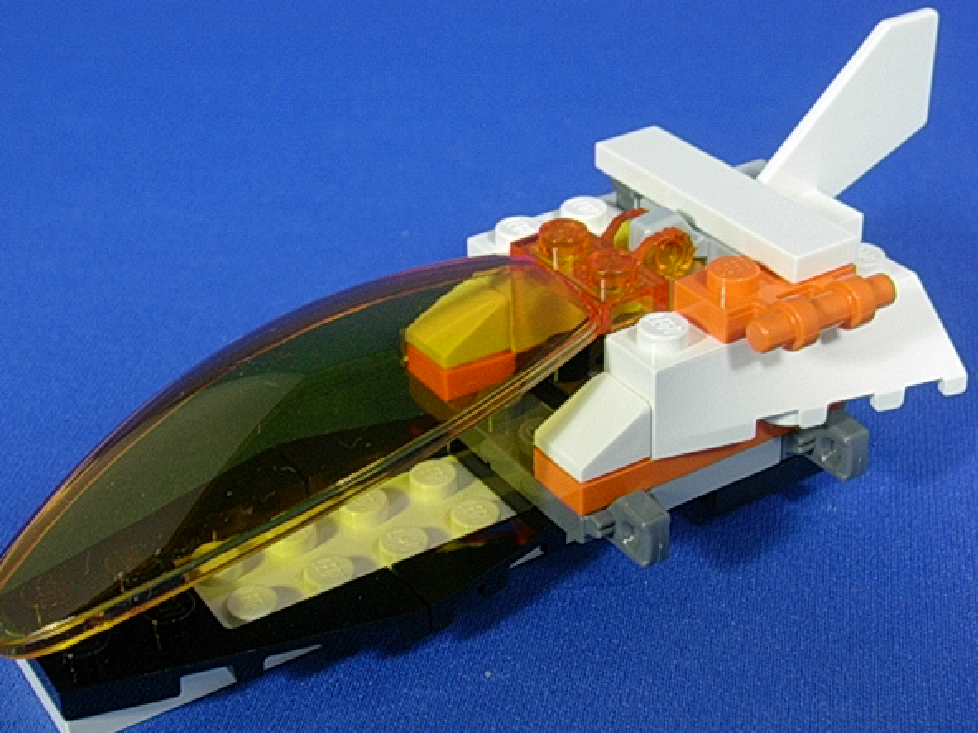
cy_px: 389
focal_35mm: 65
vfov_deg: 22.6
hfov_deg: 29.8
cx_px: 453
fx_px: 1836
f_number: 3.4
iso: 70
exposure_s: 1/8.7
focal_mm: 9
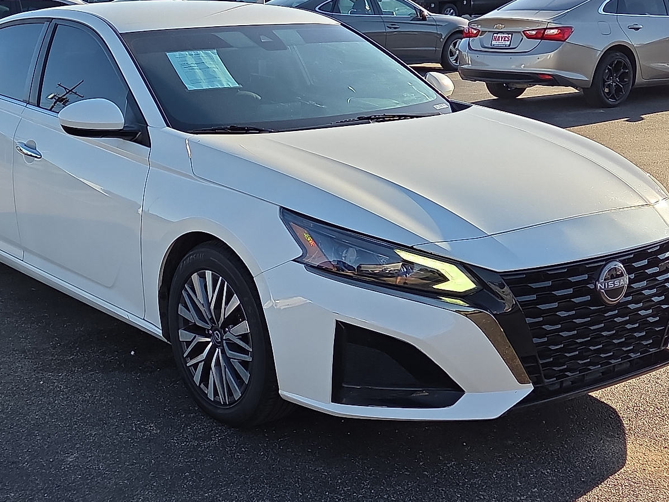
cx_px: 277
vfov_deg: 26.1
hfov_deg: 34.3
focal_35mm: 56
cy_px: 248
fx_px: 1082
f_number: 1.8
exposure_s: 1/1000
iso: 25
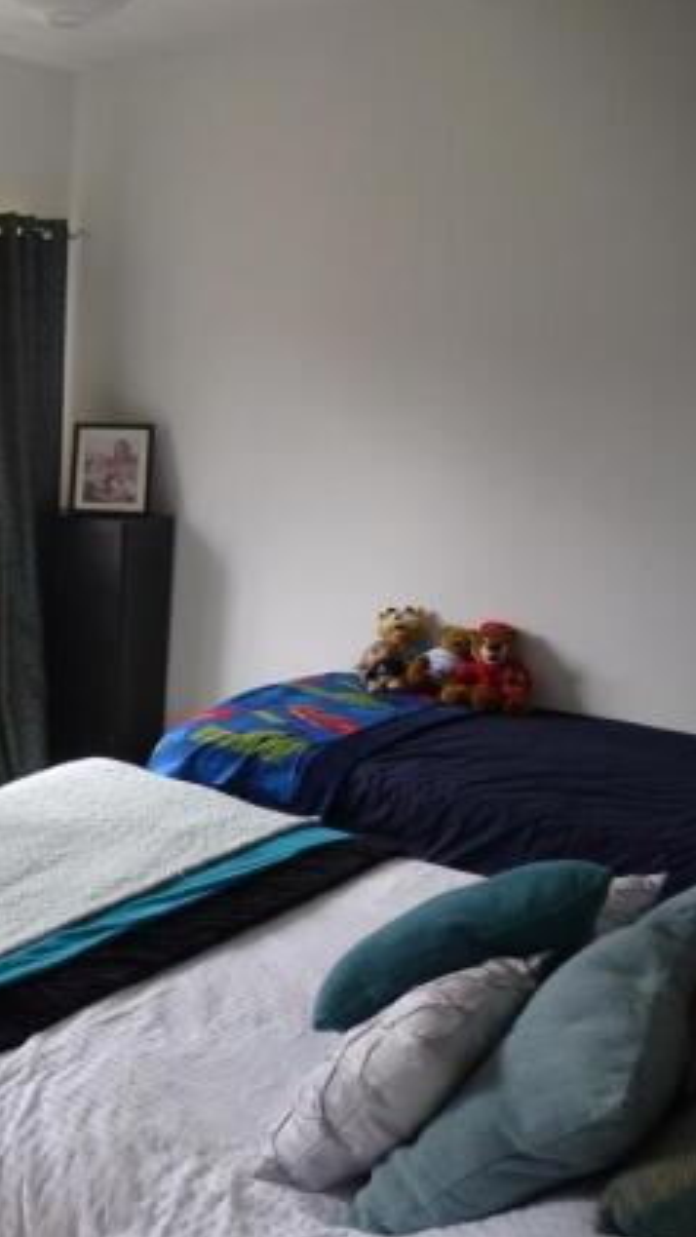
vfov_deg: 55.3
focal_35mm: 36
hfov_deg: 28.6
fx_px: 1181
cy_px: 624
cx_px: -133
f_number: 3.3
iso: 160
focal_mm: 4.3
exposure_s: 1/60
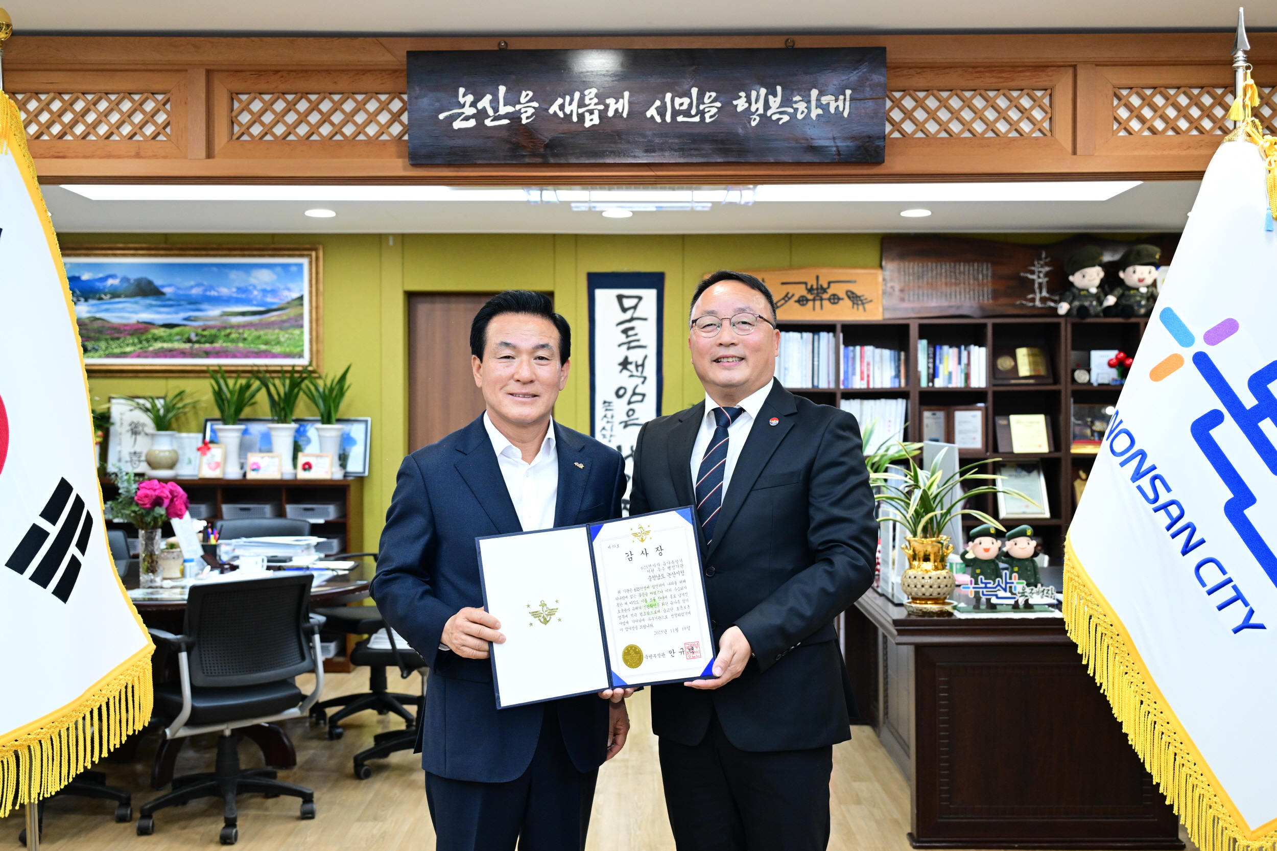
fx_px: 1312
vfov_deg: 35.9
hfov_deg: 51.9
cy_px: 426
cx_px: 638
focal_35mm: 37
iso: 2000
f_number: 4
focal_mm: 37
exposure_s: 1/160
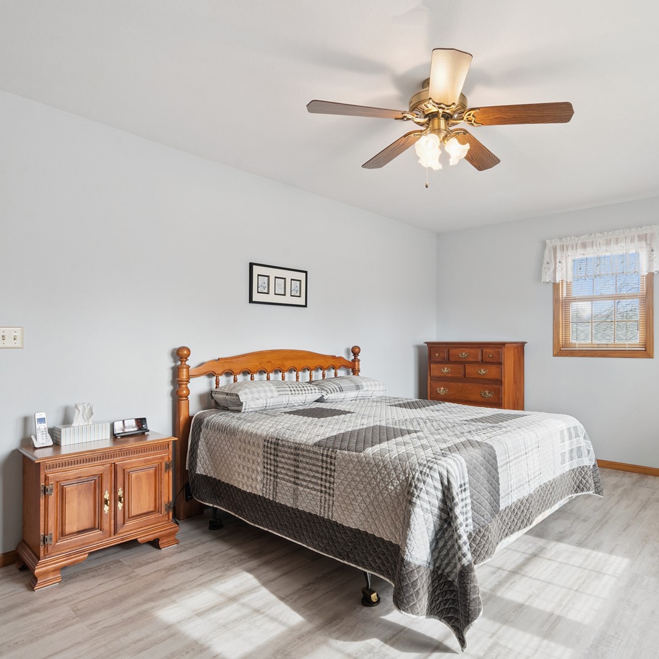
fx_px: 452
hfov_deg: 70.8
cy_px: 337
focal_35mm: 21
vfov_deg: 72.1
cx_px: 418
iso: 400
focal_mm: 16
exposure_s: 1/6
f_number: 10
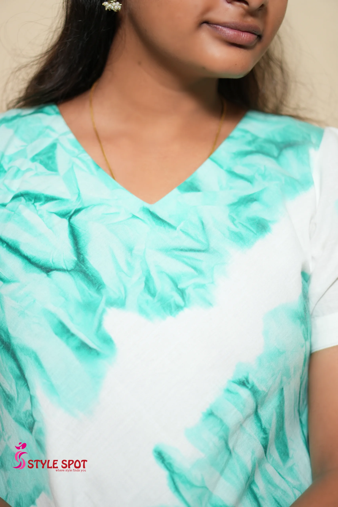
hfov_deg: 18.2
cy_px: 254
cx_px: 169
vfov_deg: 27.0
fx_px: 1056
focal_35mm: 75
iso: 400
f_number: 1.8
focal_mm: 50
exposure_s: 1/160
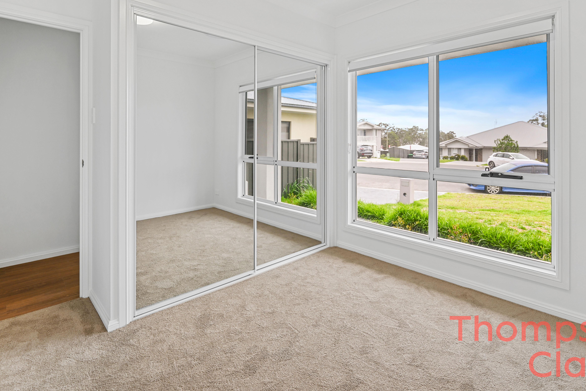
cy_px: 157
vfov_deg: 66.8
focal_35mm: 18
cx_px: 313
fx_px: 293
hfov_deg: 89.8
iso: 100
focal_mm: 14
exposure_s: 1/15
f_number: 4
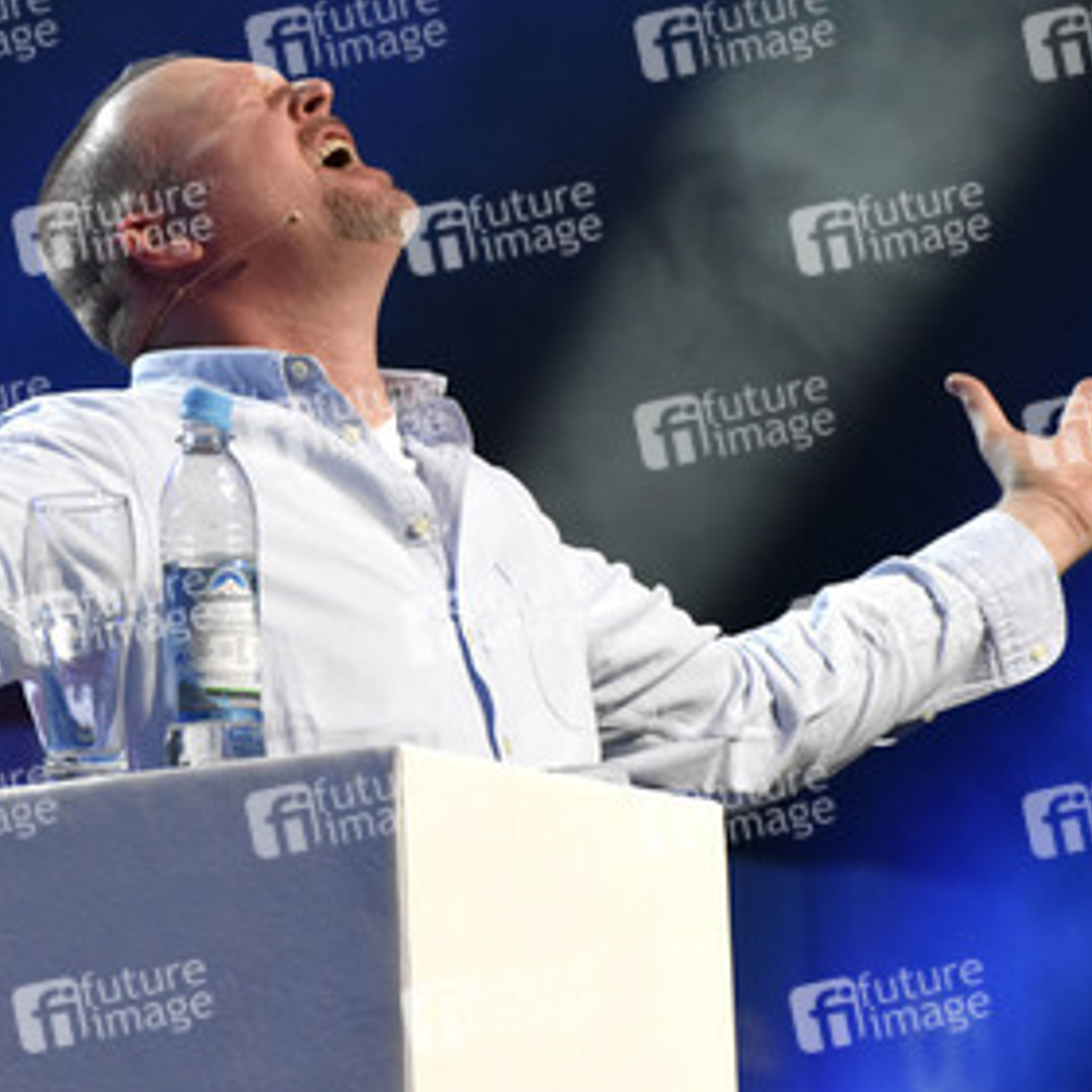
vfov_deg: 4.5
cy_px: 521
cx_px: 398
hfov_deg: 4.5
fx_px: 13848
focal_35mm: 388
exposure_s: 1/160
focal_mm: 190
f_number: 8
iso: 3200
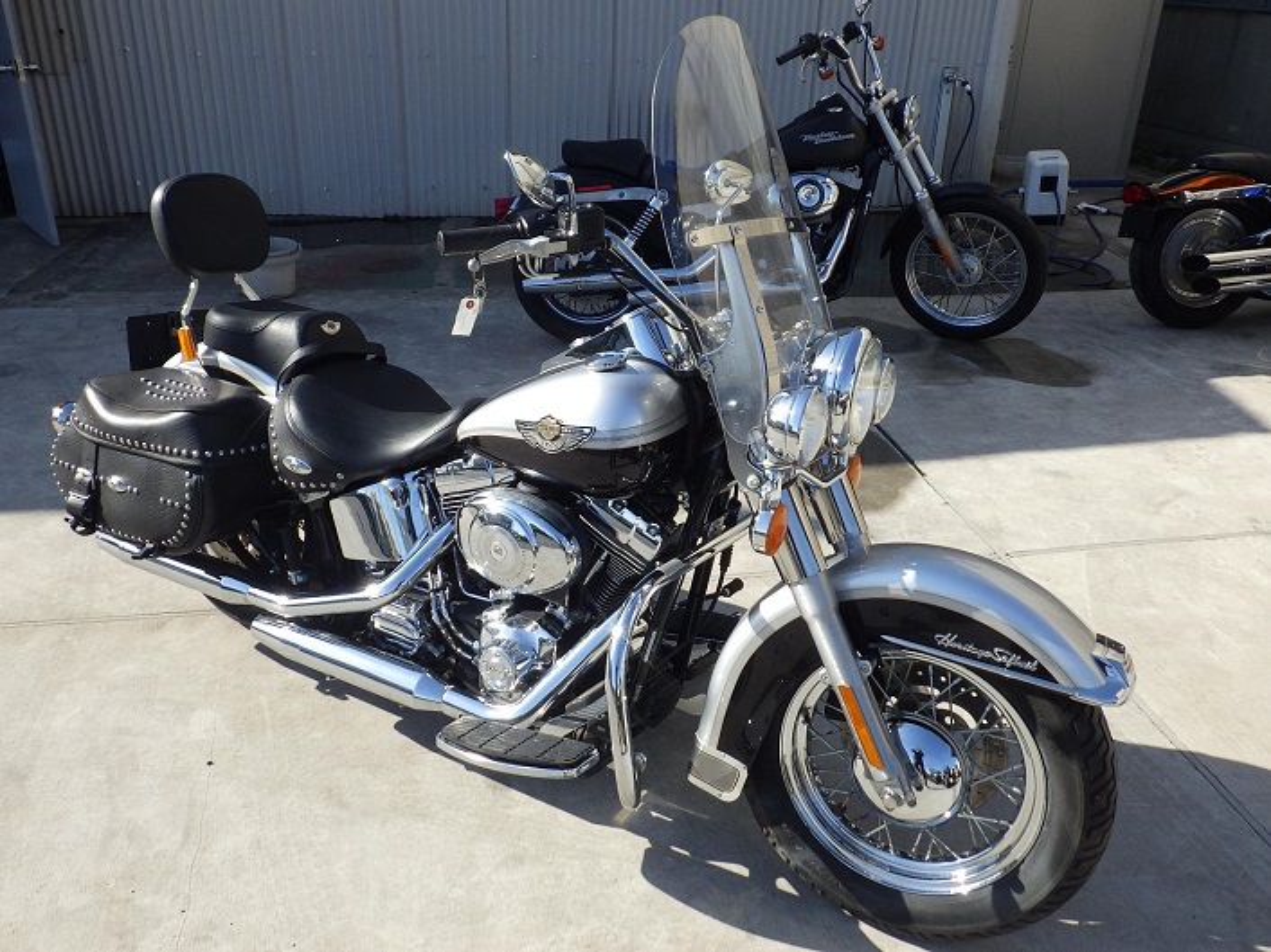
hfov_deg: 63.5
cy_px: 476
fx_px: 1028
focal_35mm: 28
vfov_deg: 49.7
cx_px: 636
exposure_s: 1/500
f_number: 4.2
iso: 125
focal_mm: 5
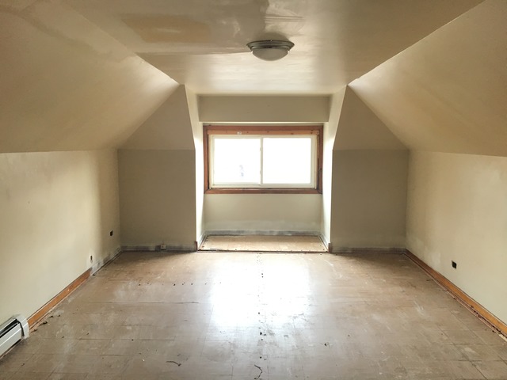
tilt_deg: -8.0
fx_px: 425
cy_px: 190
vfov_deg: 48.2
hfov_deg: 61.7
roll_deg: +0.4
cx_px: 254
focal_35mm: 29
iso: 80
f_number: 2.2
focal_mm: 4.15
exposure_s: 1/30
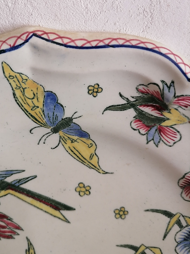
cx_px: 79
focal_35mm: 31
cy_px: 110
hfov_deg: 45.3
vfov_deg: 58.1
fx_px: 227
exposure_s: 1/120
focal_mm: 5.4
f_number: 1.8
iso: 400
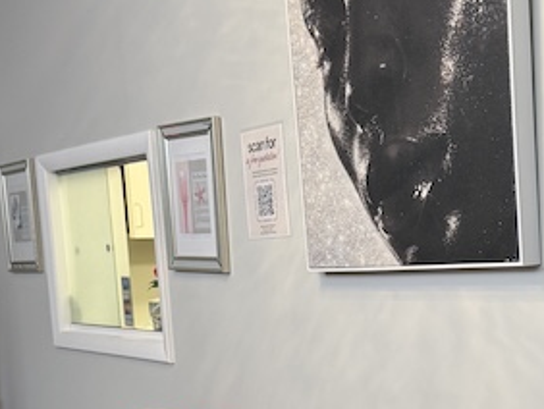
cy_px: 395
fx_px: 1070
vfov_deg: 21.0
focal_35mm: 68
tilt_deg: -7.7
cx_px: 419
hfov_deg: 28.1
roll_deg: +2.3
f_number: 1.78
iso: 160
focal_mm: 6.76
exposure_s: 1/60
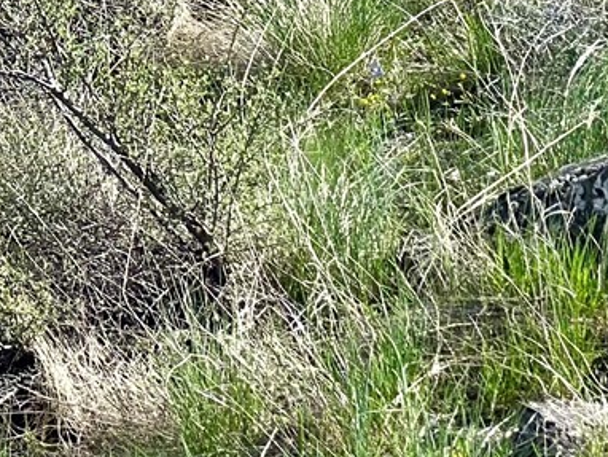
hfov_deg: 9.6
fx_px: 3533
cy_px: -161
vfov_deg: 7.3
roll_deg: -6.5
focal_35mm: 201
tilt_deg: -15.3
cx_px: -310
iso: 100
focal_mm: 6.86
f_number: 1.78
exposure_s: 1/2809
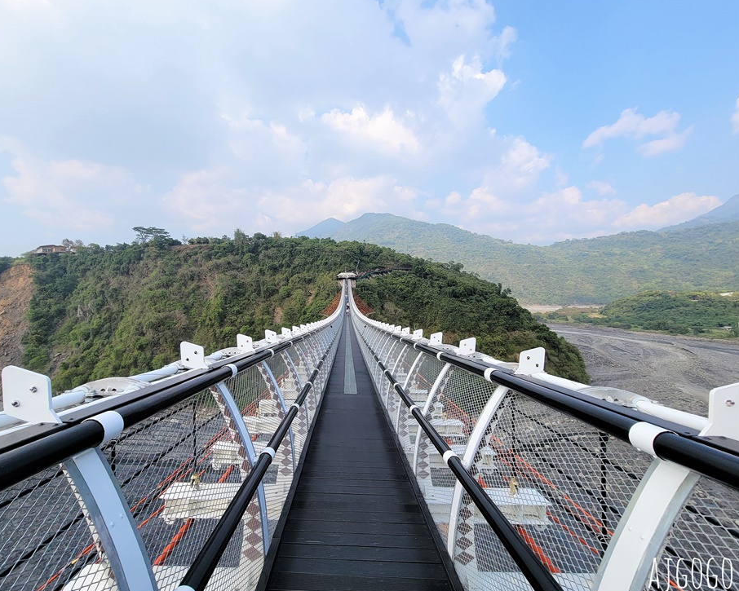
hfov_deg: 100.4
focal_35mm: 14
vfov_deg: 88.0
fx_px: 306
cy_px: 296
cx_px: 334
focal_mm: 2.2
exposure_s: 1/1192
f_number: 2.2
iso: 50
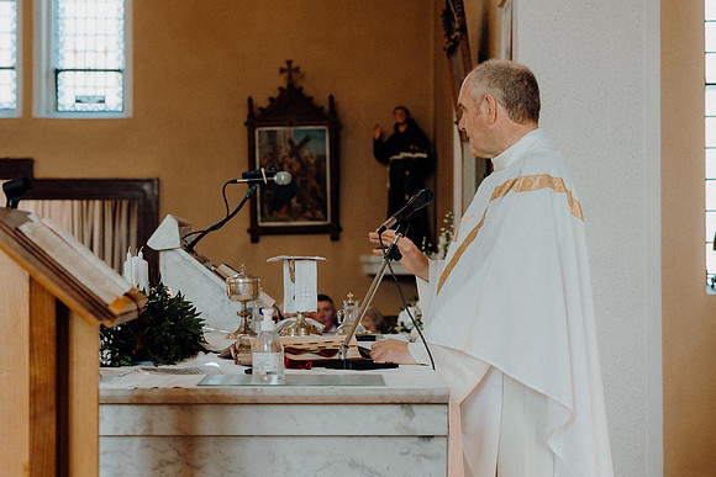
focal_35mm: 81
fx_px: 1612
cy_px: 238
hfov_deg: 25.0
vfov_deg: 16.9
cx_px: 358
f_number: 3.5
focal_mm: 54
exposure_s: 1/200
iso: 1000
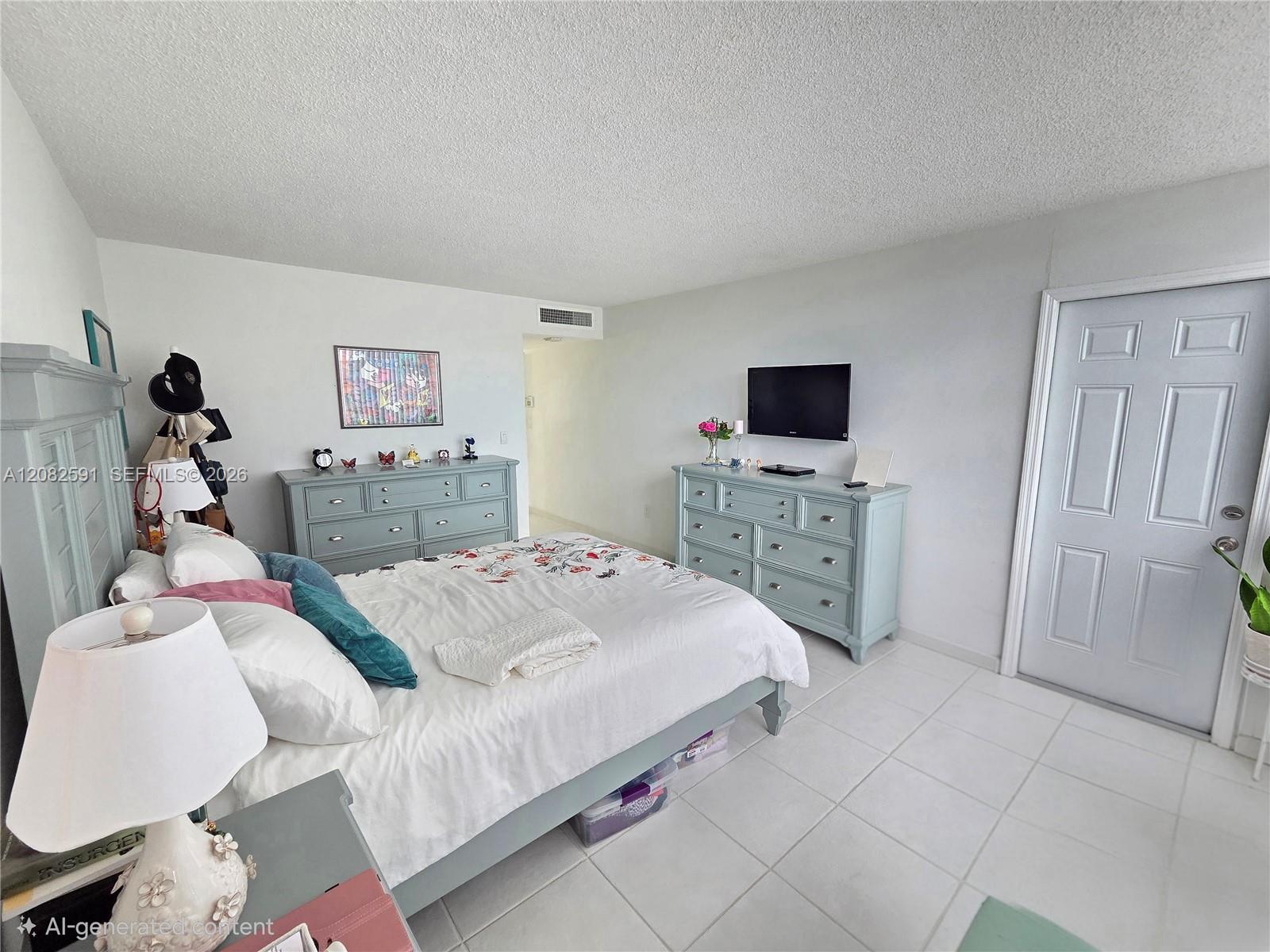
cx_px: 635
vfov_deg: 89.9
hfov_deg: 106.2
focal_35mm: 13
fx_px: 477
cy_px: 476
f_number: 2.2
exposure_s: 1/120
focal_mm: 2.2
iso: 250
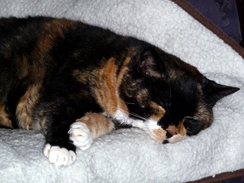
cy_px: 92
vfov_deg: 7.9
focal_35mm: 189
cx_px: 122
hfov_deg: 10.5
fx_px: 1332
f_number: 4.8
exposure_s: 1/50
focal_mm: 32.3
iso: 200
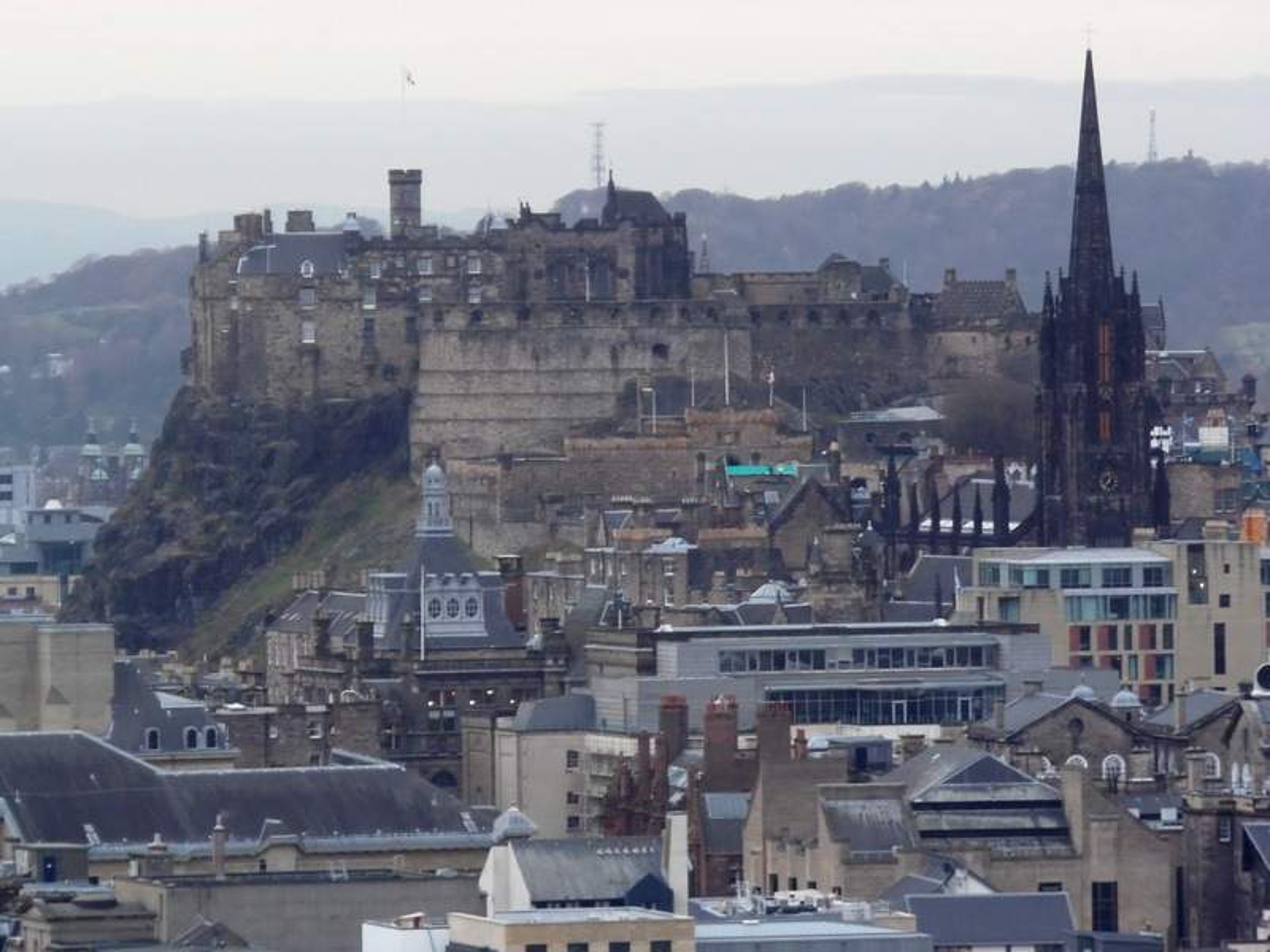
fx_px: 11960
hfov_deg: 6.1
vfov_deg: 4.6
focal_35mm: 326
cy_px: 476
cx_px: 635
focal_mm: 60.4
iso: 200
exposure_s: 1/80
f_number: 5
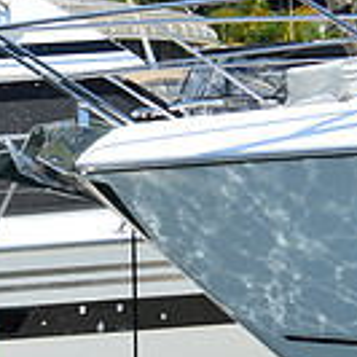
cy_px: 499
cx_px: -370
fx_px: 3569
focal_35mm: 306
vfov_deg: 5.7
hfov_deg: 5.6
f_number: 11
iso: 360
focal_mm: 55
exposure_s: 1/500
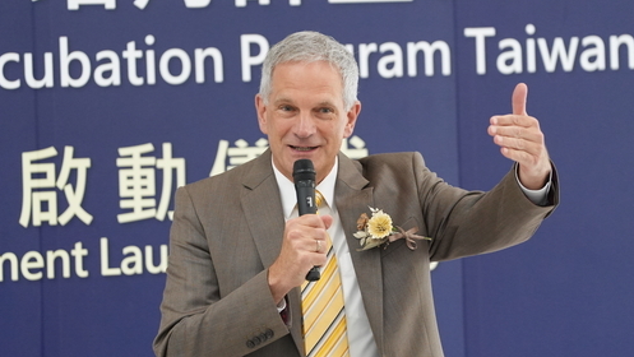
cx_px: 316
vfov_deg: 3.8
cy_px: 146
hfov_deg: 6.8
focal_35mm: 316
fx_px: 5314
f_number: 2.8
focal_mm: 200
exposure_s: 1/250
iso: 2000
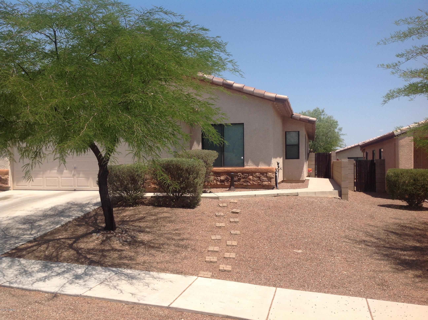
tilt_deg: +0.2
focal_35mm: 35
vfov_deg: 40.6
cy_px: 160
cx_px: 214
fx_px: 432
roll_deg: +0.5
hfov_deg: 52.7
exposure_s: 1/2016
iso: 50
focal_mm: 4.28
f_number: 2.4
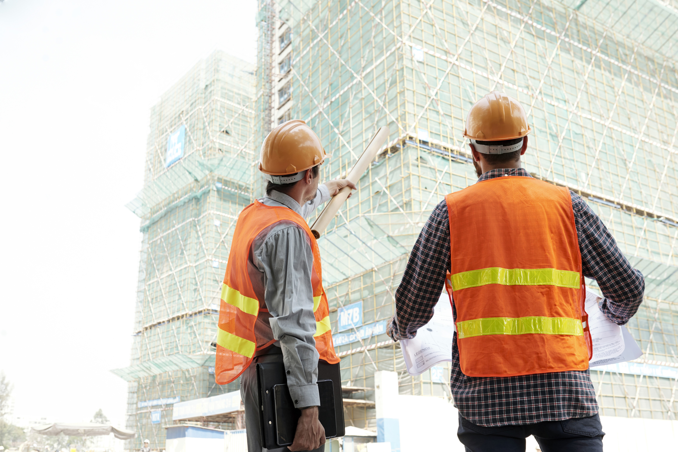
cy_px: 226
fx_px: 659
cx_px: 339
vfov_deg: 37.9
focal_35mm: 35
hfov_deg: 54.4
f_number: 7.1
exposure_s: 1/200
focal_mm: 35
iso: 250
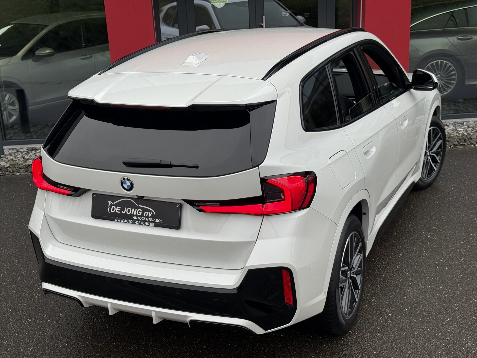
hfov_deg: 39.7
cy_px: 179
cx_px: 238
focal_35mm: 48
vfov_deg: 30.3
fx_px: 661
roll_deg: +0.9
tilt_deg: -16.1
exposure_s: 1/509
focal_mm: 6.76
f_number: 1.78
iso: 64
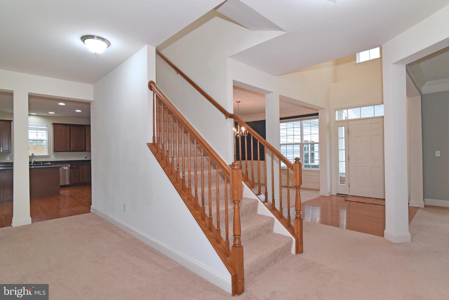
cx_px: 224
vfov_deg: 67.4
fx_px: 225
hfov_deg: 90.0
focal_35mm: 18
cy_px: 150
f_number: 7.1
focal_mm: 18
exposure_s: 1/60
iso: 1000
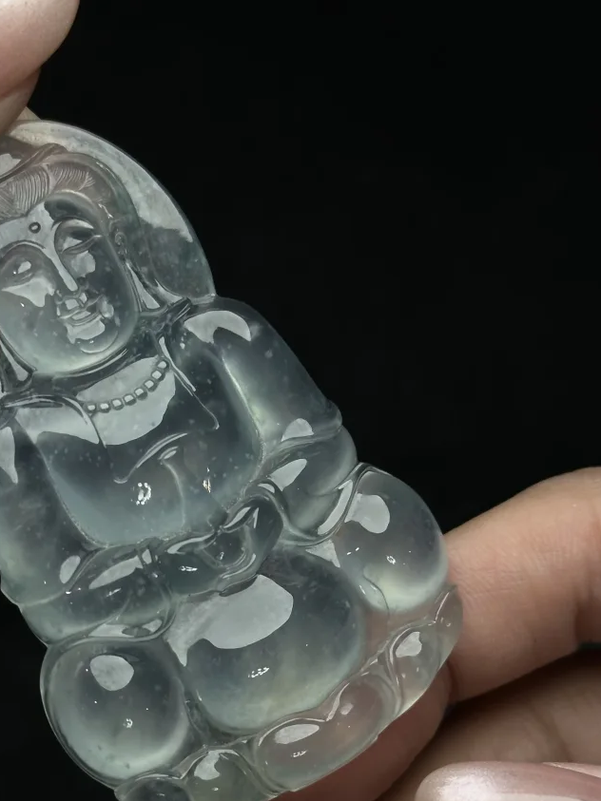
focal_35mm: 82
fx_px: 1899
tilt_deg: -47.3
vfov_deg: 23.8
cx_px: 184
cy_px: 502
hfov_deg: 17.9
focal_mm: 6.86
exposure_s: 1/312
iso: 64
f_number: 1.78
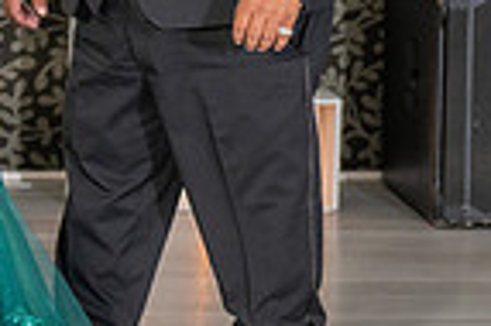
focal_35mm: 244
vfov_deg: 5.6
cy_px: 19
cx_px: -484
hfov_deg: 8.1
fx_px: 3324
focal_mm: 60
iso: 500
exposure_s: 1/200
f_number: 3.5
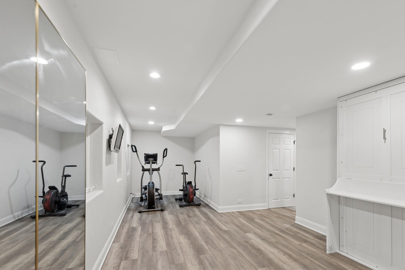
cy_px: 135
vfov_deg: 73.8
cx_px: 202
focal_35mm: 16
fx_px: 180
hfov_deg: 96.7
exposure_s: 1/8
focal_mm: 16
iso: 200
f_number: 8
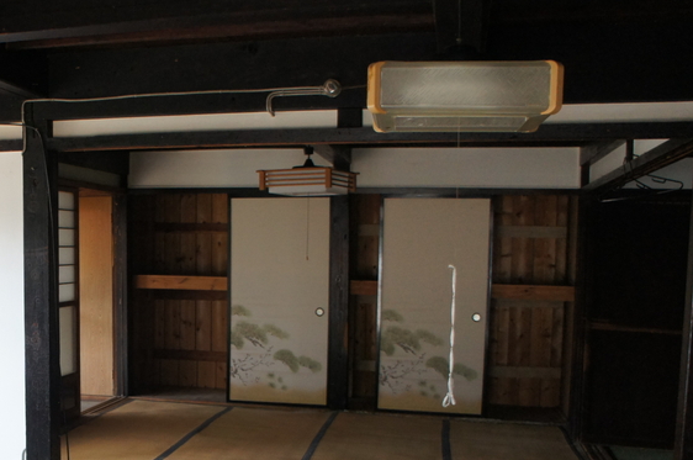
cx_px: 105
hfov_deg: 39.0
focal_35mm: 48
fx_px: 923
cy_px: 365
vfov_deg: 27.5
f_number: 4
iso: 1000
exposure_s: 1/160
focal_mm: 18
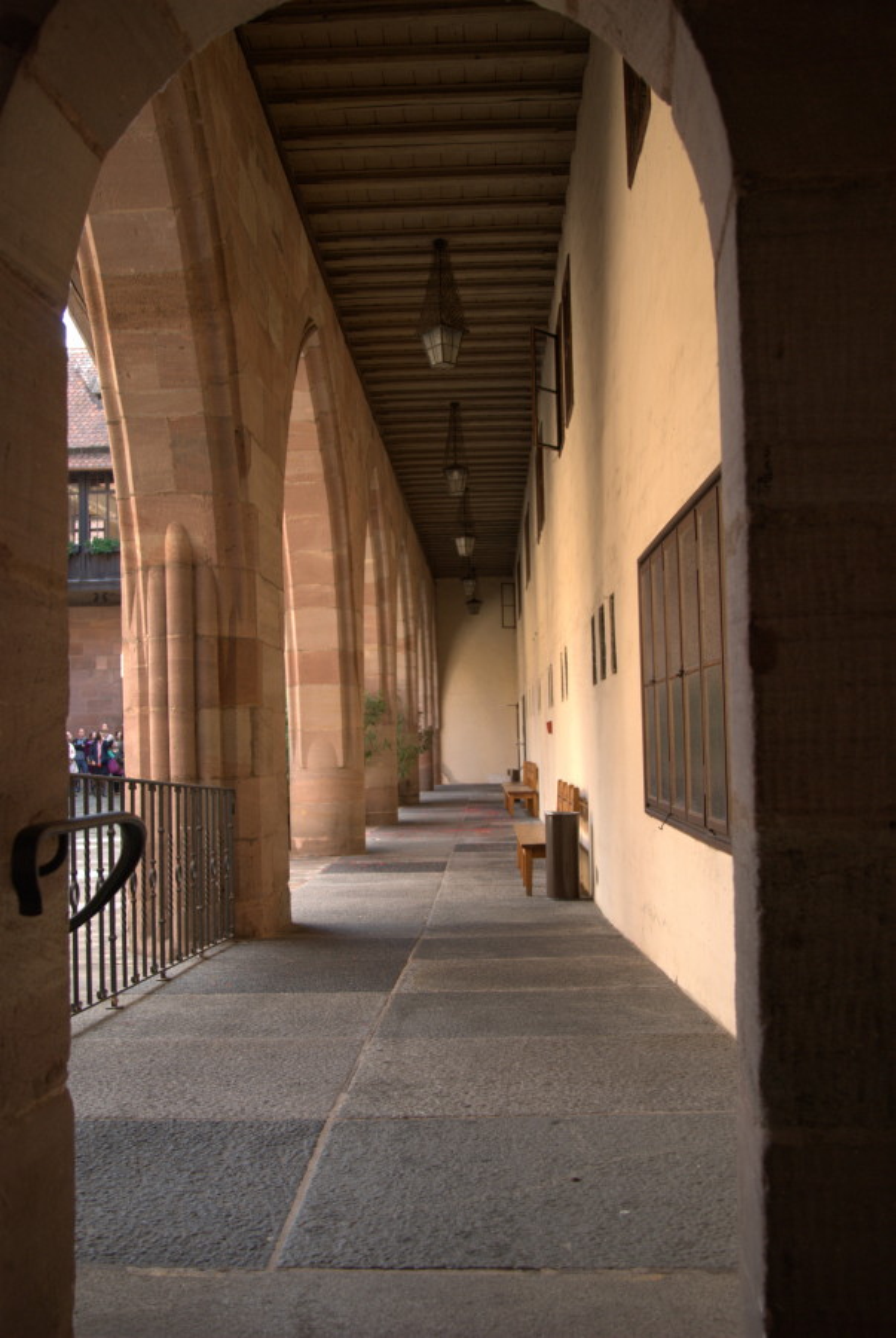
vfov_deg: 53.1
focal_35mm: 36
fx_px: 1339
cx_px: 448
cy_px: 669
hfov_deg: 37.0
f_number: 4
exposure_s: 1/60
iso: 200
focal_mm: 24
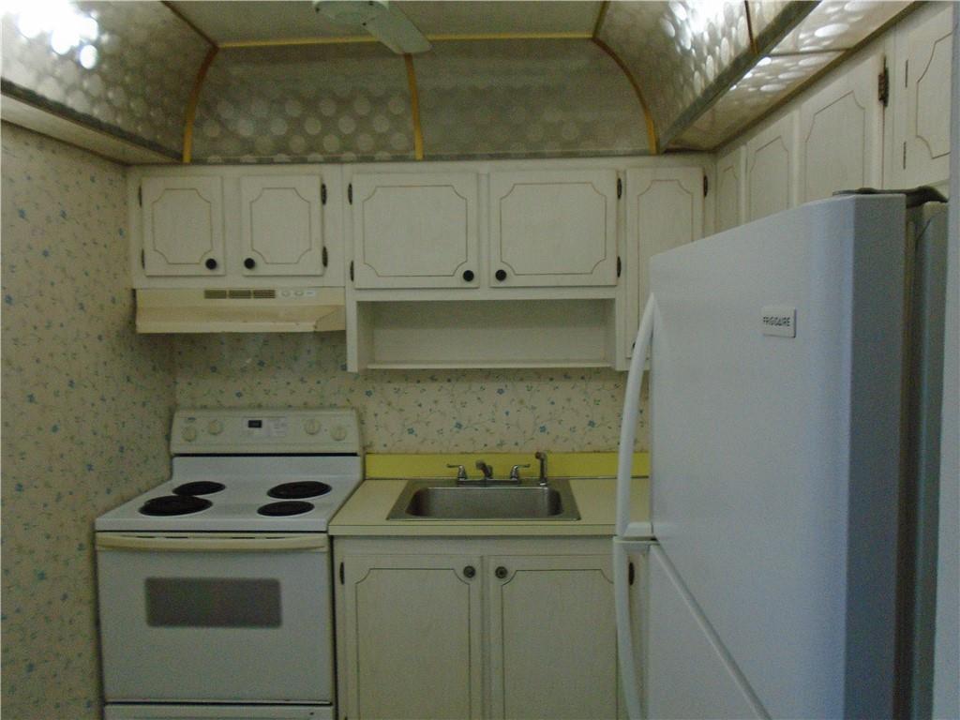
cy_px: 360
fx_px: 721
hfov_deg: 67.3
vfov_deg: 53.1
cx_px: 480
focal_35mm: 26
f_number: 3.2
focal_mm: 4.6
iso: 400
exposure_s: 1/160
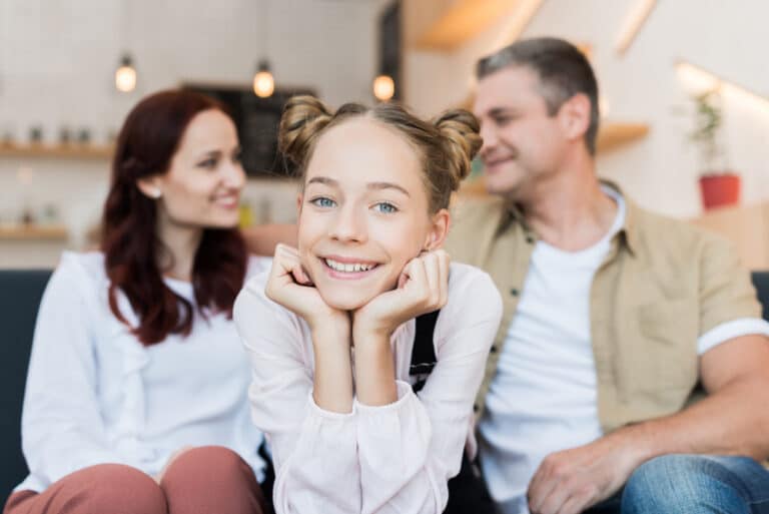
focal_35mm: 50
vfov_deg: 27.0
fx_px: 1069
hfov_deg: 39.6
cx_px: 384
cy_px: 257
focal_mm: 50
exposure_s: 1/200
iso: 125
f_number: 2.8
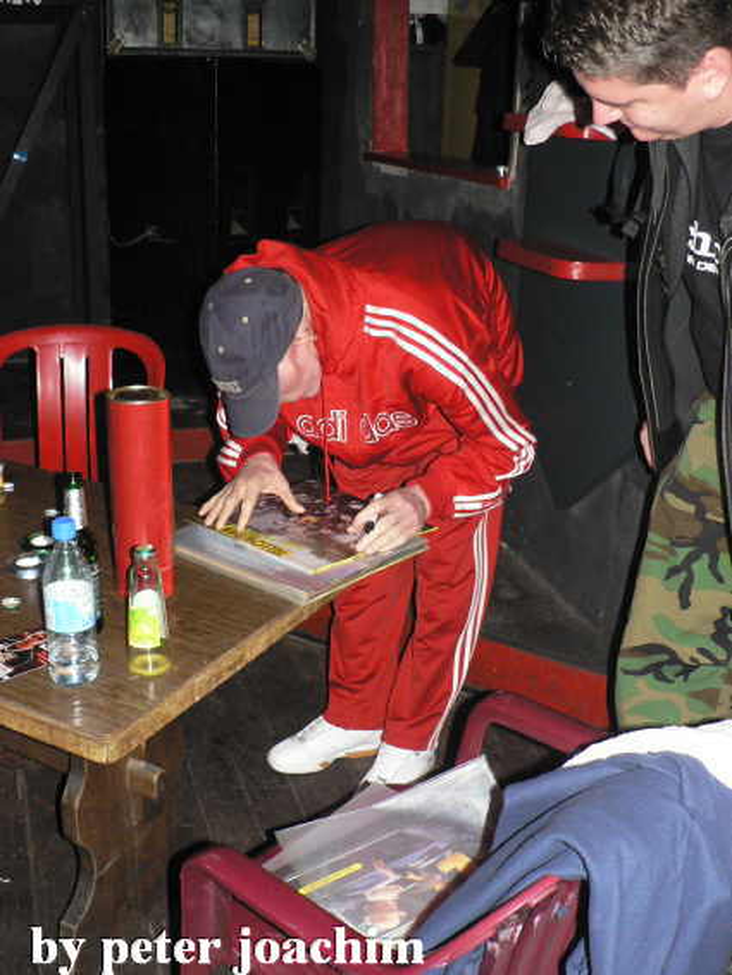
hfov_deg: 40.7
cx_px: 366
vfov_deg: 52.6
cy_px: 488
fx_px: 986
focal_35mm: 35
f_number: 2.8
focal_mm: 6
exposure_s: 1/60
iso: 300
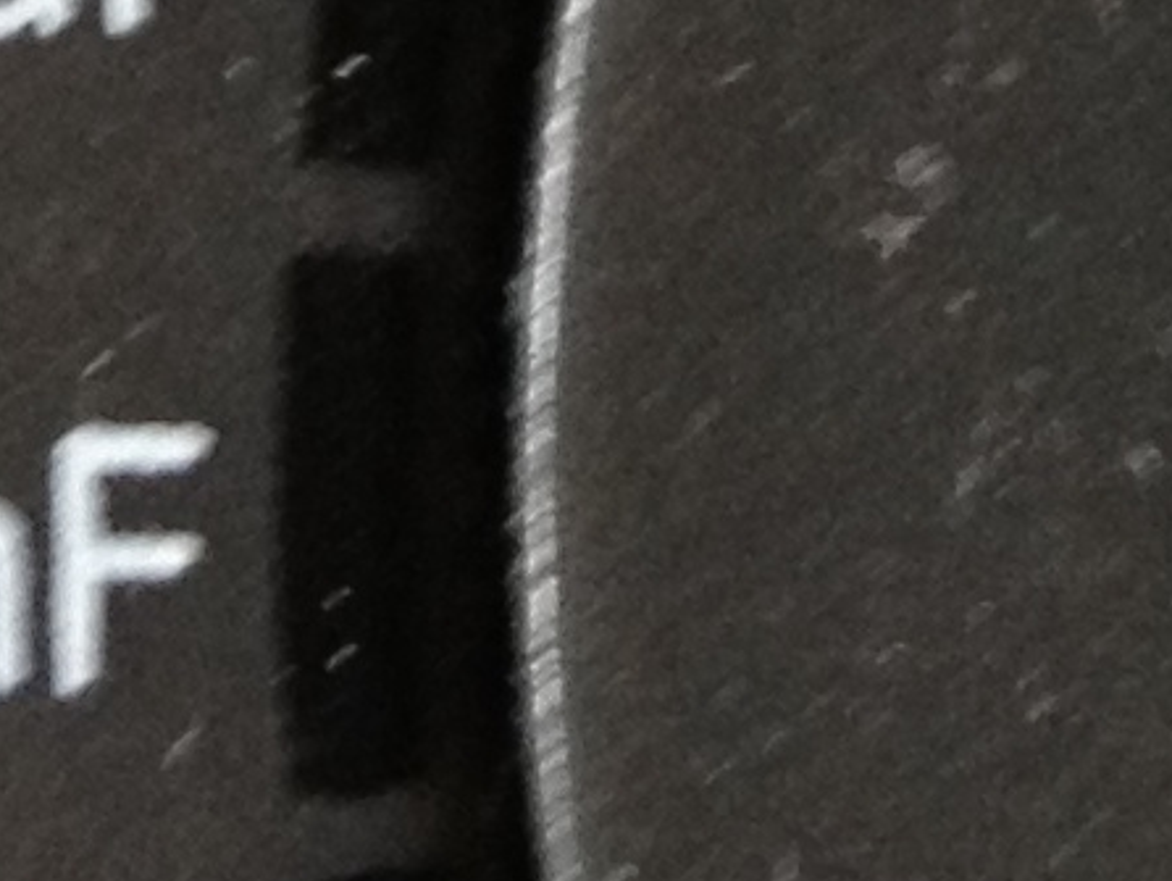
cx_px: 1290
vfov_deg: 5.4
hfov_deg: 7.7
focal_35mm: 256
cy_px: -1920
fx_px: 8672
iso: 125
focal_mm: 4.28
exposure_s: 1/20
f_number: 2.4
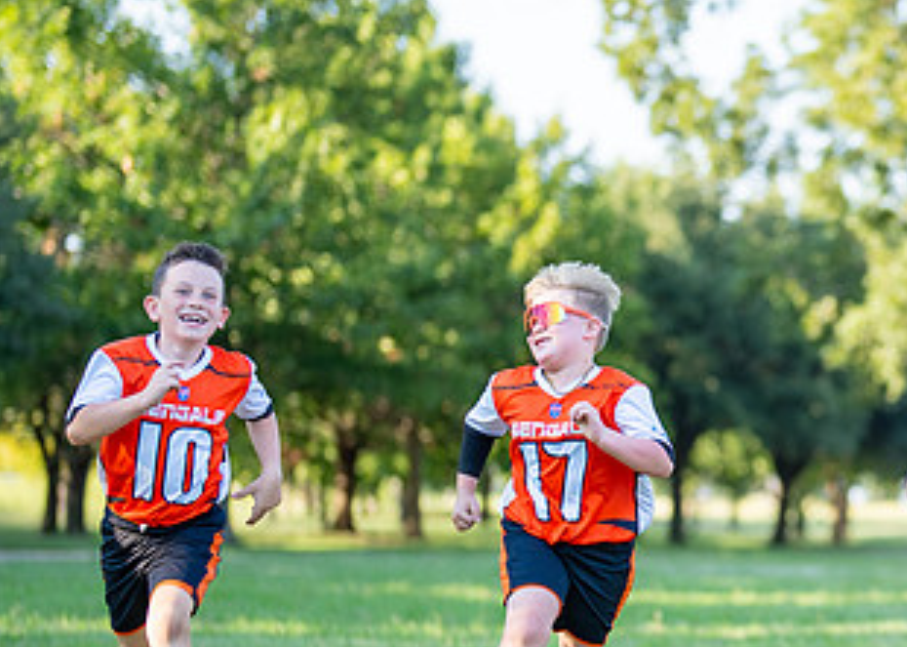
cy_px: 473
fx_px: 4042
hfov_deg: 12.6
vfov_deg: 9.1
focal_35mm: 157
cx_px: 970
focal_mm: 50
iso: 100
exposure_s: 1/1600
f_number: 1.2
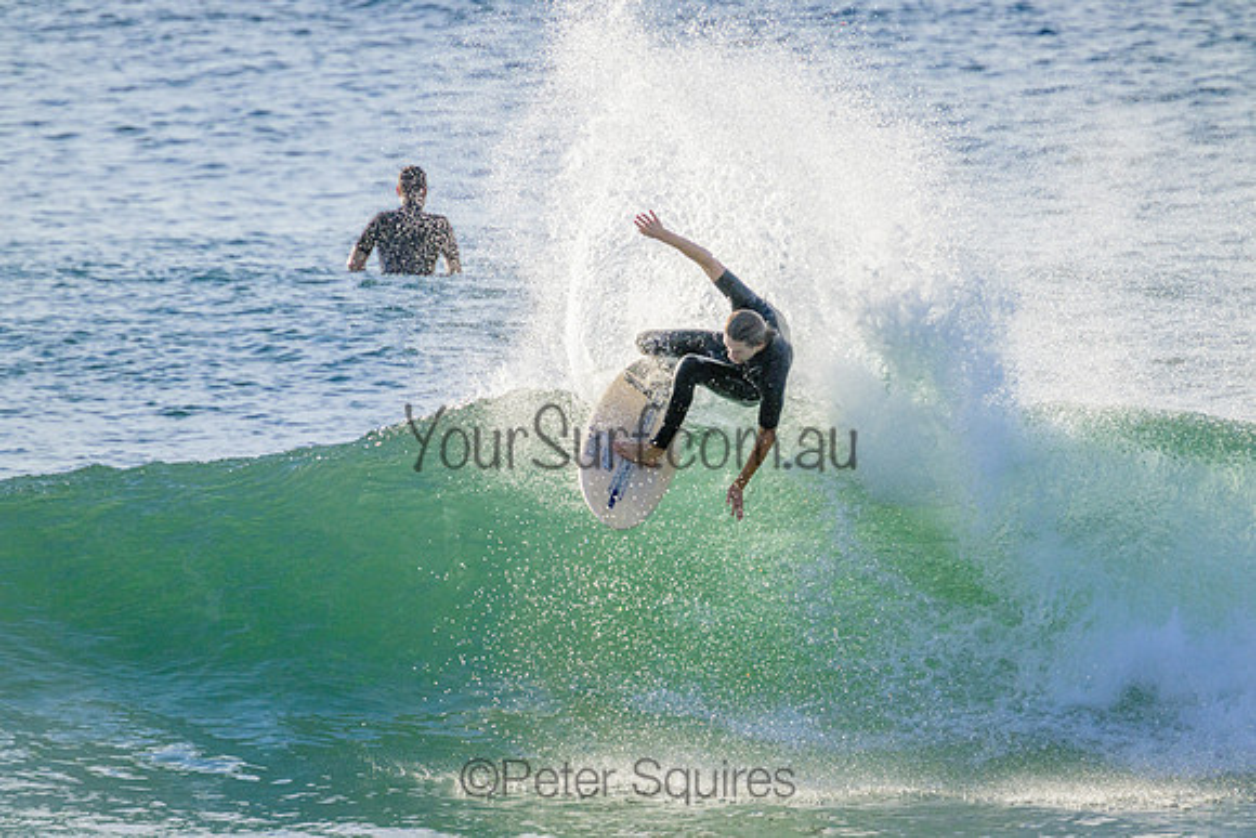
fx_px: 27916
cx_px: 628
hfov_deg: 2.6
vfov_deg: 1.7
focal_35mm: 800
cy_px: 419
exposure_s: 1/2000
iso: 1000
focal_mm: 800
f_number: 11
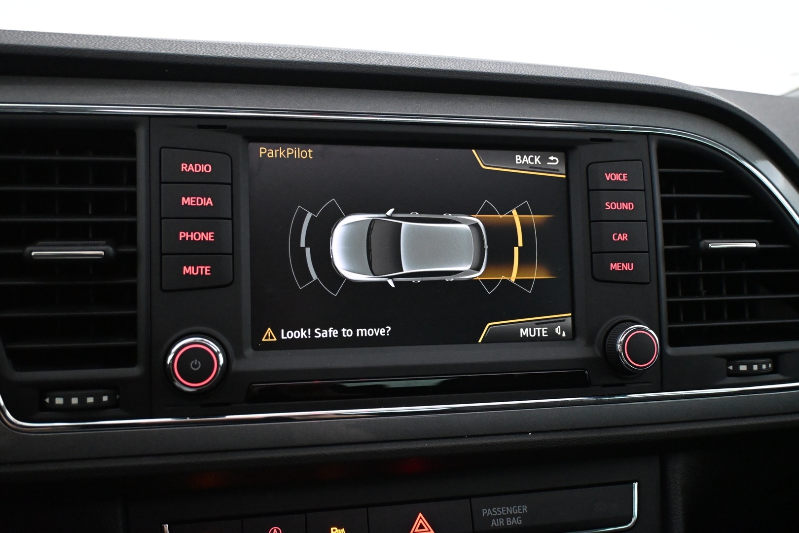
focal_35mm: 32
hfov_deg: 58.3
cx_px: 400
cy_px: 266
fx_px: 716
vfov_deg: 40.8
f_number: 4
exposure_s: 1/60
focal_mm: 21.5
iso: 5000
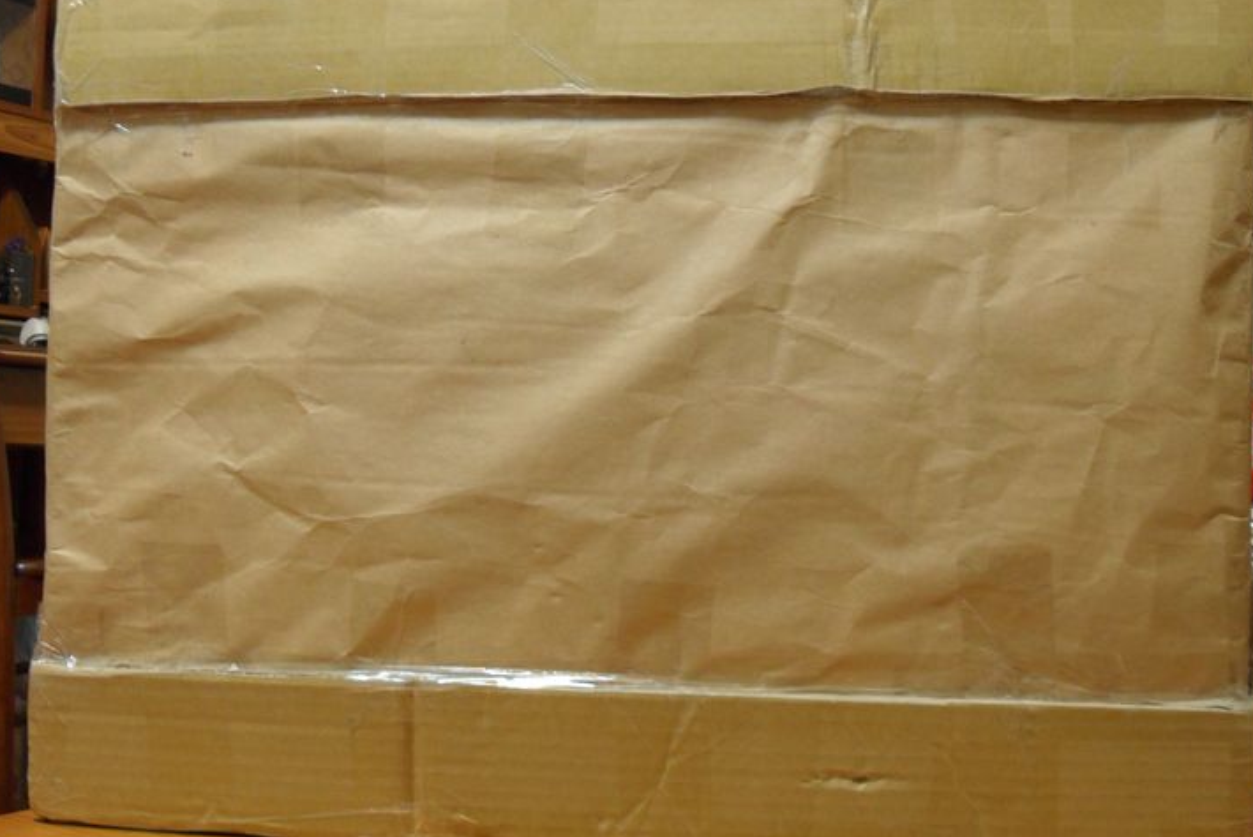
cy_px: 464
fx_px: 1428
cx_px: 655
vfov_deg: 32.6
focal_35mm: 41
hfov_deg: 47.4
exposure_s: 1/4
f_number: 2.8
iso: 200
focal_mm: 6.2
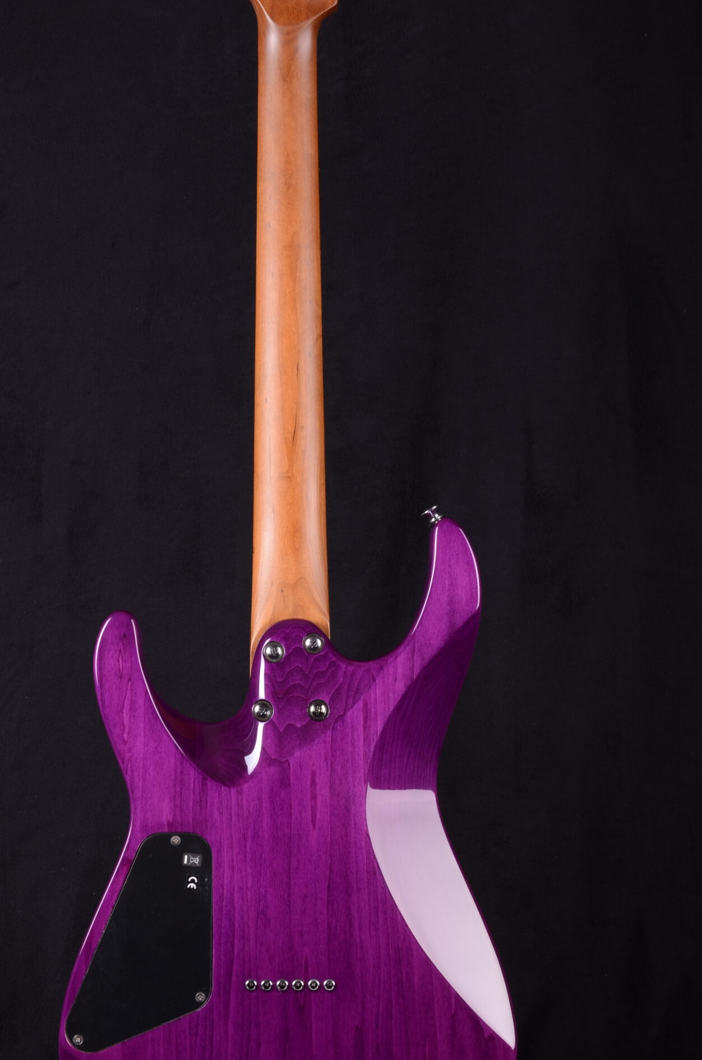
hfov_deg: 20.8
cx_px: 292
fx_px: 1910
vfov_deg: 31.0
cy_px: 505
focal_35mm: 65
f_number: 13
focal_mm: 32
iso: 200
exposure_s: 1/200
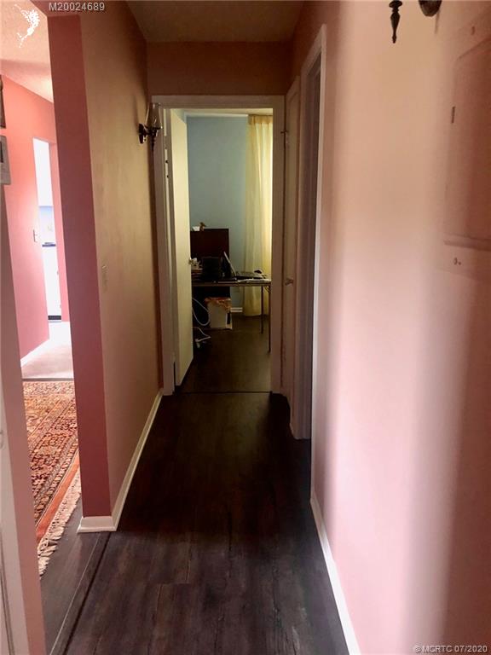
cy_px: 328
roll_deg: -0.4
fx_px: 530
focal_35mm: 28
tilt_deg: -11.7
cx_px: 246
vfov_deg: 63.4
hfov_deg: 49.7
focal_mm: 3.99
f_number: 1.8
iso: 80
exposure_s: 1/6
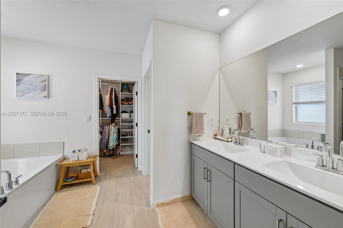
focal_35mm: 14
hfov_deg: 104.3
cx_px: 172
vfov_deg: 81.2
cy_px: 114
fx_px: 133
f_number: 9
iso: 200
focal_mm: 14
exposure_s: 1/13
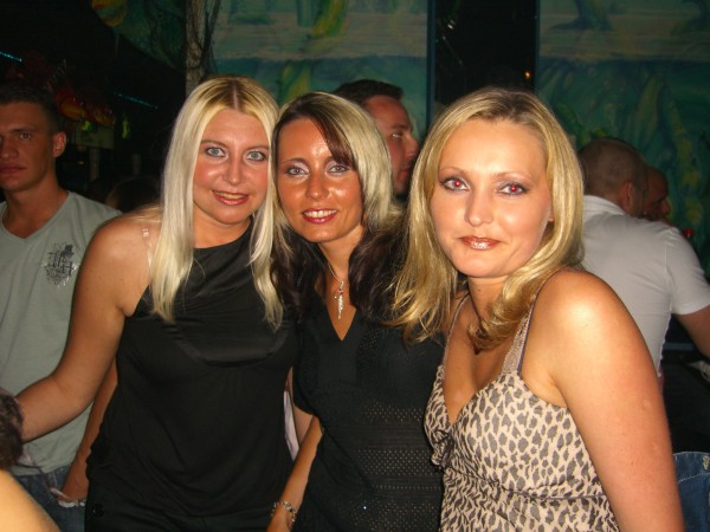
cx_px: 355
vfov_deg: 37.7
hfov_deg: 49.0
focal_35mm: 38
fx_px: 779
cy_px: 266
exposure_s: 1/60
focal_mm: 7.9
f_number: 2.8
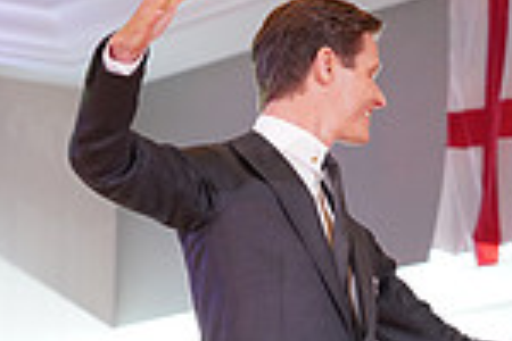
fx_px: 3569
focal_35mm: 251
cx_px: 652
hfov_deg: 8.1
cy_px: 544
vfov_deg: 5.4
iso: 1600
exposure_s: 1/160
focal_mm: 65
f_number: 4.5
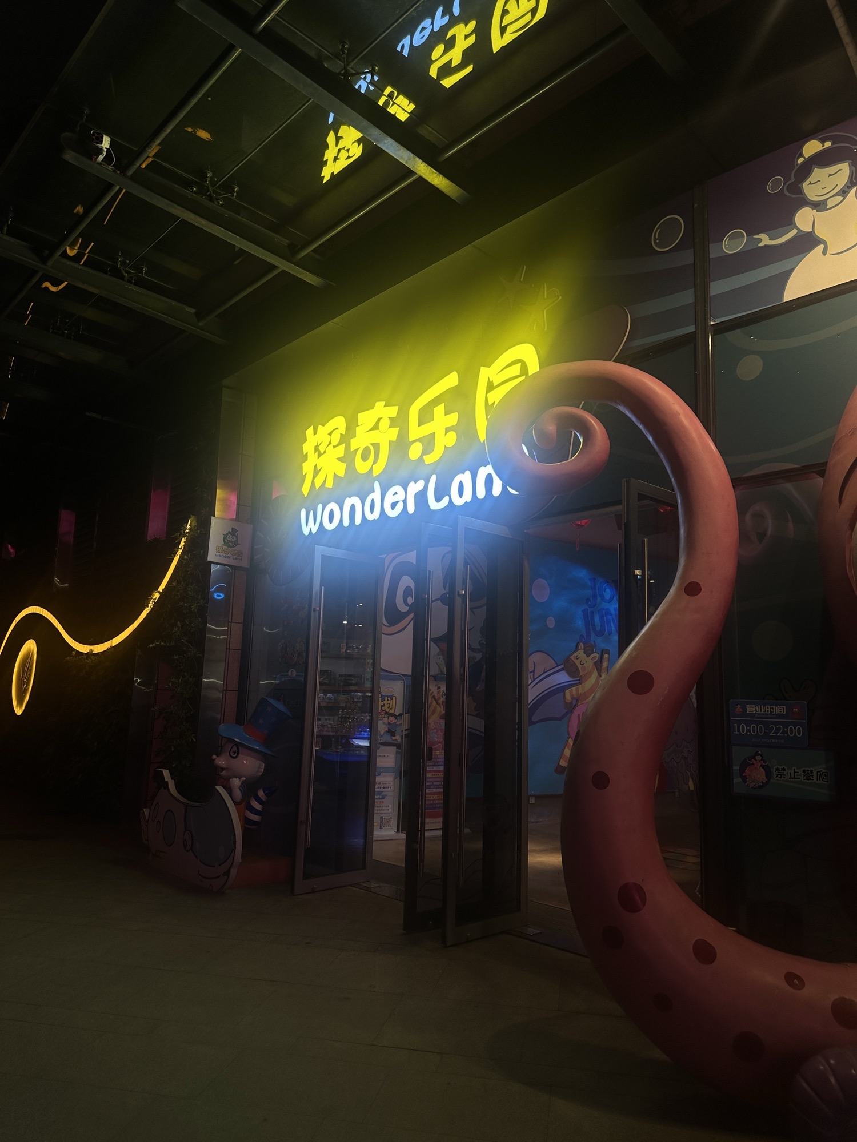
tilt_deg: +9.3
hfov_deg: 56.8
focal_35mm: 24
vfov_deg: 71.6
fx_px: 792
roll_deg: -3.3
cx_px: 428
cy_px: 571
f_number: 1.78
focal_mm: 6.86
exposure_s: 1/100
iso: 80
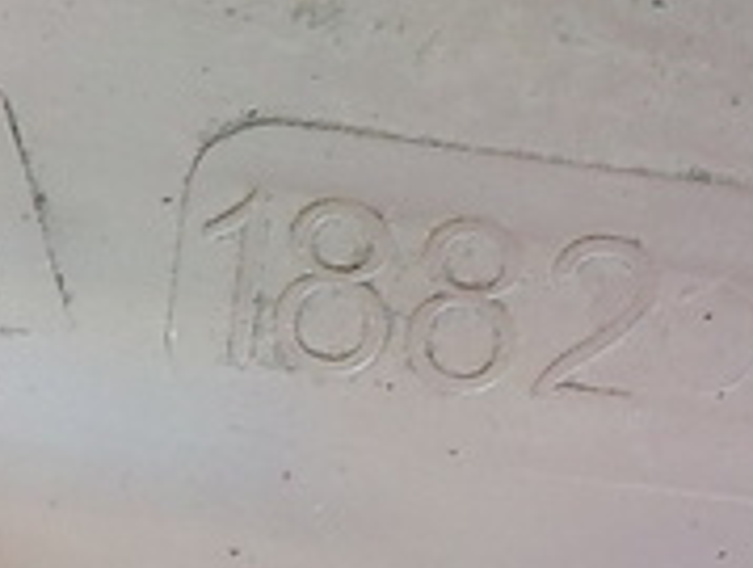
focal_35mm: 107
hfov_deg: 18.2
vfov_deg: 13.9
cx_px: 581
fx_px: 2332
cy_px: 332
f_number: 3.3
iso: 220
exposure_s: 1/30
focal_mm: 4.1
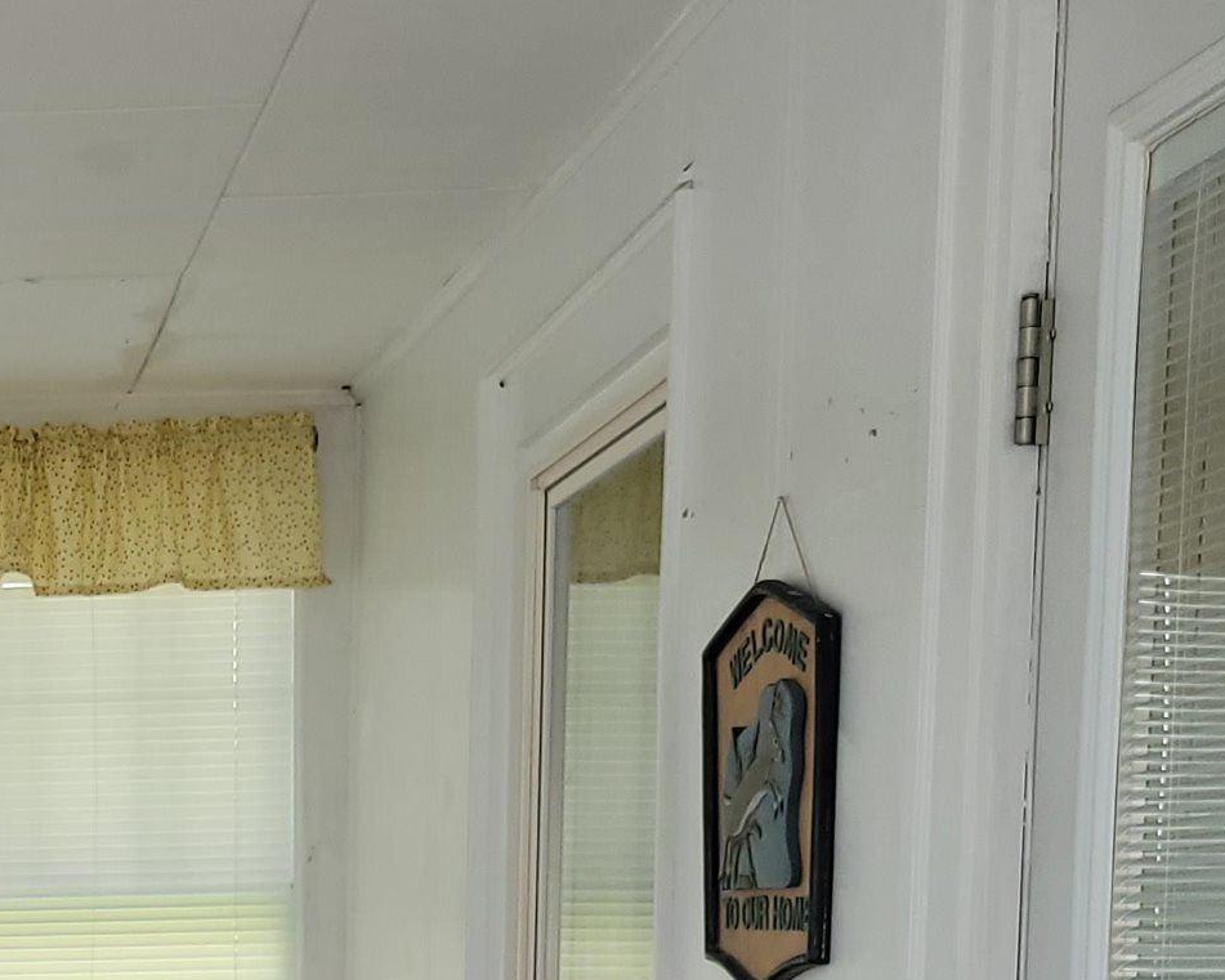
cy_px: 1401
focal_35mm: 82
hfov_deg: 21.8
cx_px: -200
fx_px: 2973
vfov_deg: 17.2
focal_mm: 5.4
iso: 50
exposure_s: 1/120
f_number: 1.8
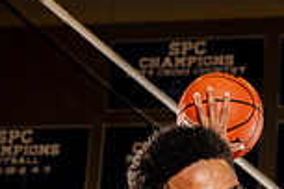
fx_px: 883
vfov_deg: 10.9
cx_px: 215
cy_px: 406
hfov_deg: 18.1
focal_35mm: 112
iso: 250
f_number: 4
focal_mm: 38
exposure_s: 1/250
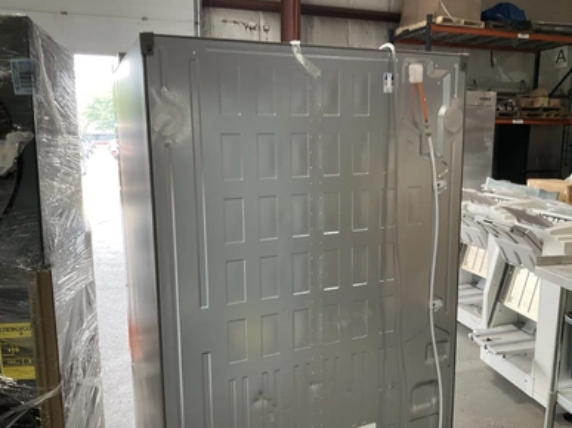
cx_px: 282
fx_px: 496
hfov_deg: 60.0
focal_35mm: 30
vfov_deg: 46.8
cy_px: 218
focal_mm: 3
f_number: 1.8
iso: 80
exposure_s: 1/60
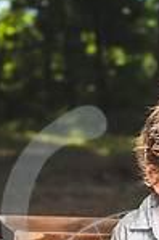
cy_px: 235
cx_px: 231
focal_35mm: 103
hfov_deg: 12.7
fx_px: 684
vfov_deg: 19.3
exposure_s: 1/800
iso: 100
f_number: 2.8
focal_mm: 34
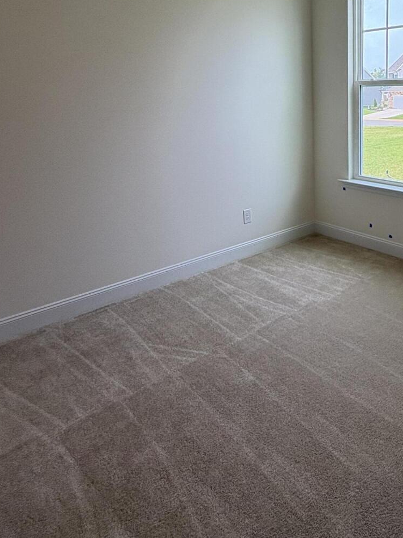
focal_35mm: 28
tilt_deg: -10.9
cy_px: 178
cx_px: 318
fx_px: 435
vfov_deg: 61.8
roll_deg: +0.4
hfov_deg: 47.3
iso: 64
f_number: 2.2
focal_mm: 2.22
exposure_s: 1/170
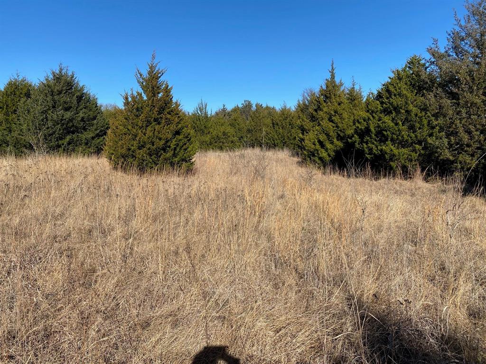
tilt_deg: -1.1
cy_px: 182
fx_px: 365
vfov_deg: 53.1
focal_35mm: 26
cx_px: 243
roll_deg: -0.5
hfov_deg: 67.3
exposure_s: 1/2463
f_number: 1.8
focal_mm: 4.25
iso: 32
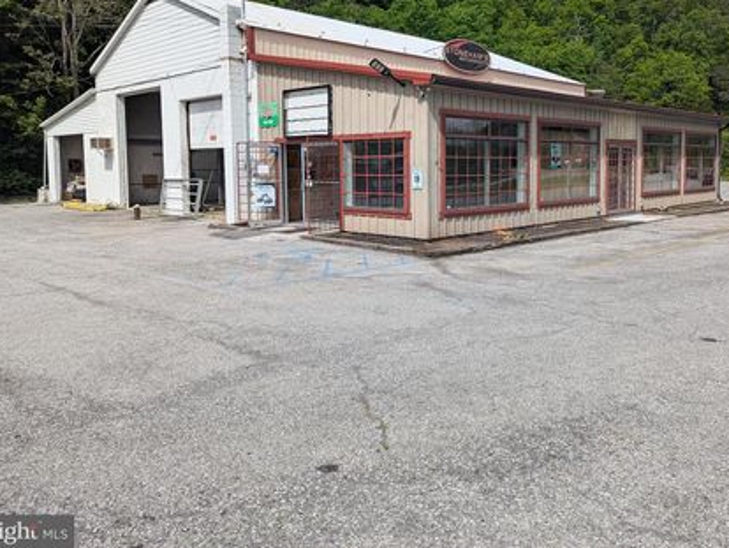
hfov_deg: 61.5
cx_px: 407
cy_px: 218
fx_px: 611
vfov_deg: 48.0
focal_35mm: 29
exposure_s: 1/3145
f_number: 1.85
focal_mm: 6.81
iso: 46
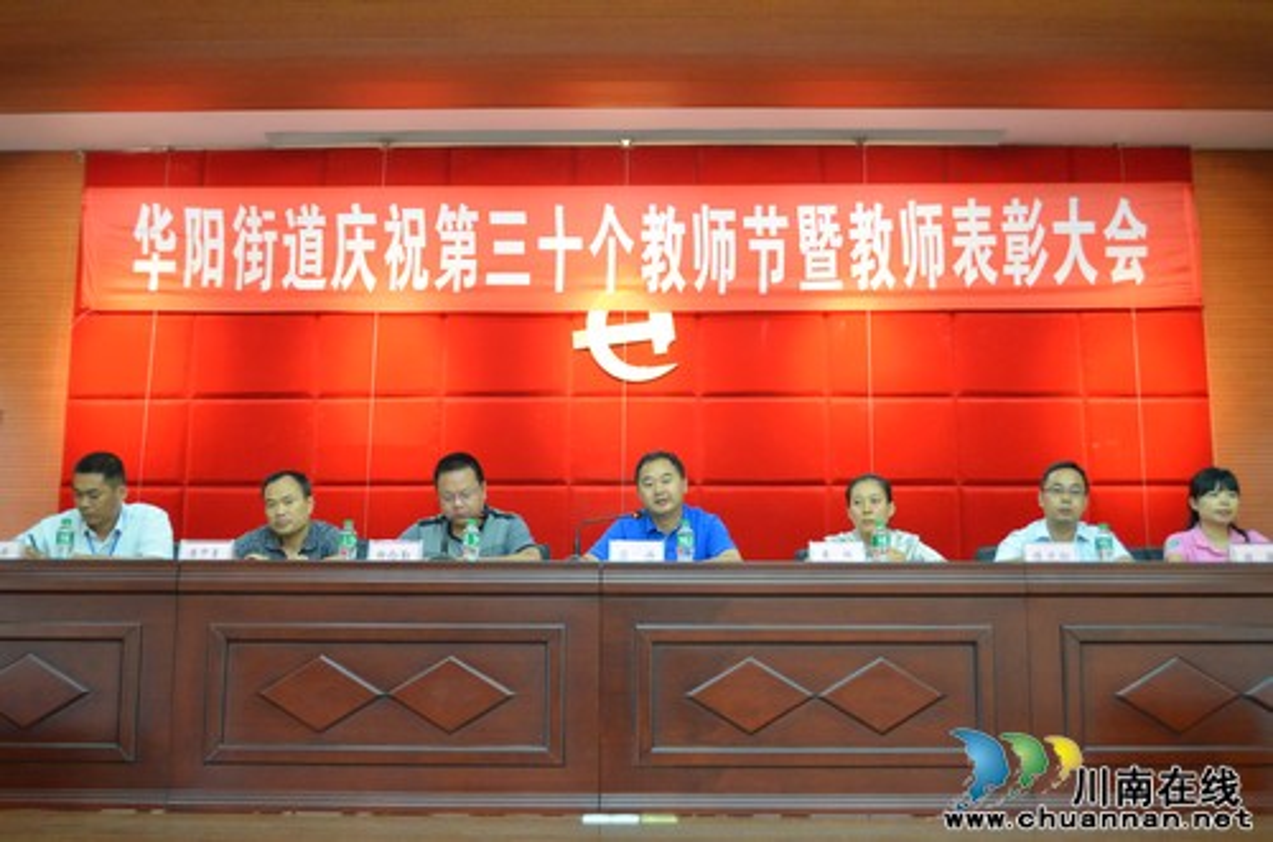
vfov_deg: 36.7
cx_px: 636
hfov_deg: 53.2
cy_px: 421
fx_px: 1270
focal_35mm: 36
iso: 3200
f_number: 4
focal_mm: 24
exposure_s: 1/25
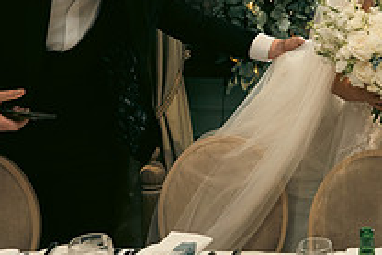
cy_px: 45
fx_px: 711
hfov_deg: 26.8
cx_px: 454
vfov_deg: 20.1
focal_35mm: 67
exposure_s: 1/160
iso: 1250
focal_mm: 24
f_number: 3.5
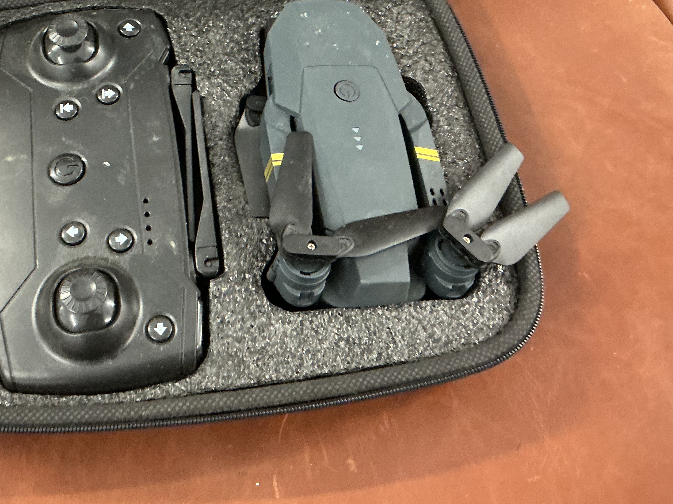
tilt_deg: -59.1
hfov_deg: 37.6
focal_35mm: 50
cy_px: 72
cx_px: 200
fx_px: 972
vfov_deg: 28.2
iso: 250
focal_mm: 3
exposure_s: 1/33
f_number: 1.8
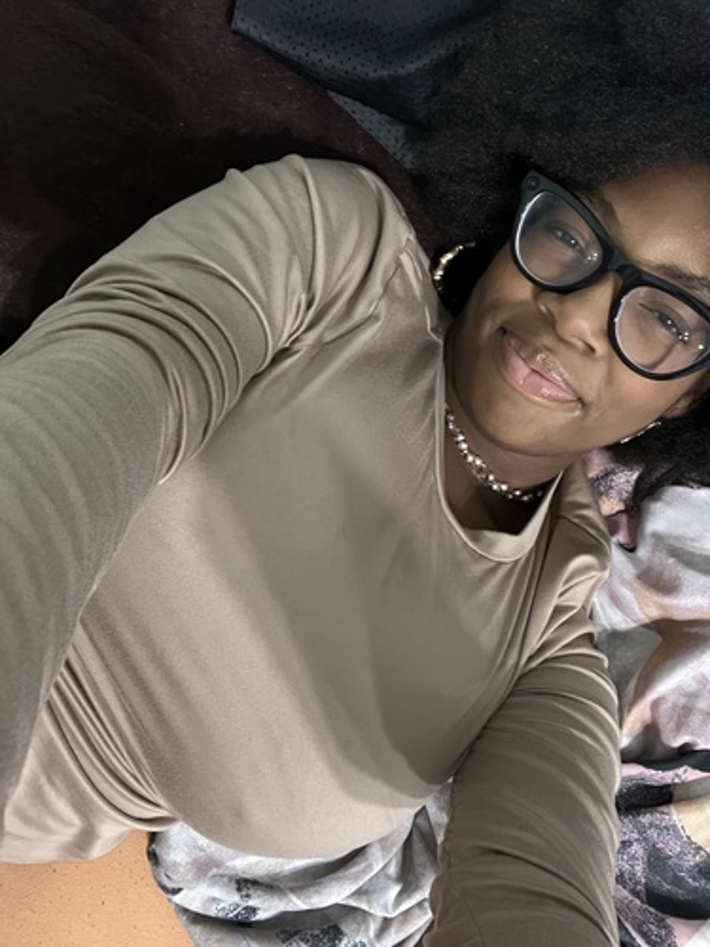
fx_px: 820
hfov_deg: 46.8
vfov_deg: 60.0
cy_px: 474
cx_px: 355
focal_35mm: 30
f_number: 2.2
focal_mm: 2.71
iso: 640
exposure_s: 1/15
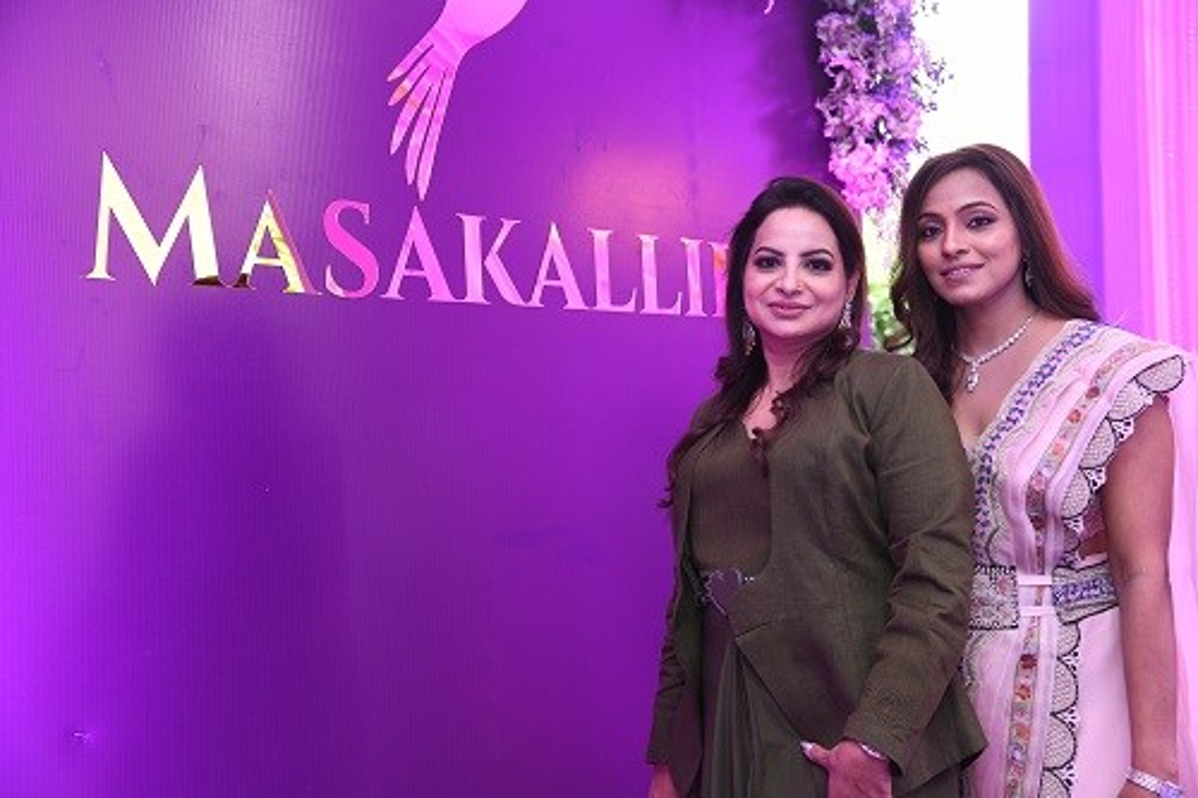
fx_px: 1663
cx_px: 599
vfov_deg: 27.0
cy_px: 399
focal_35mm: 50
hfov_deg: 39.6
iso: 1000
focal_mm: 50
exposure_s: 1/125
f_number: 5
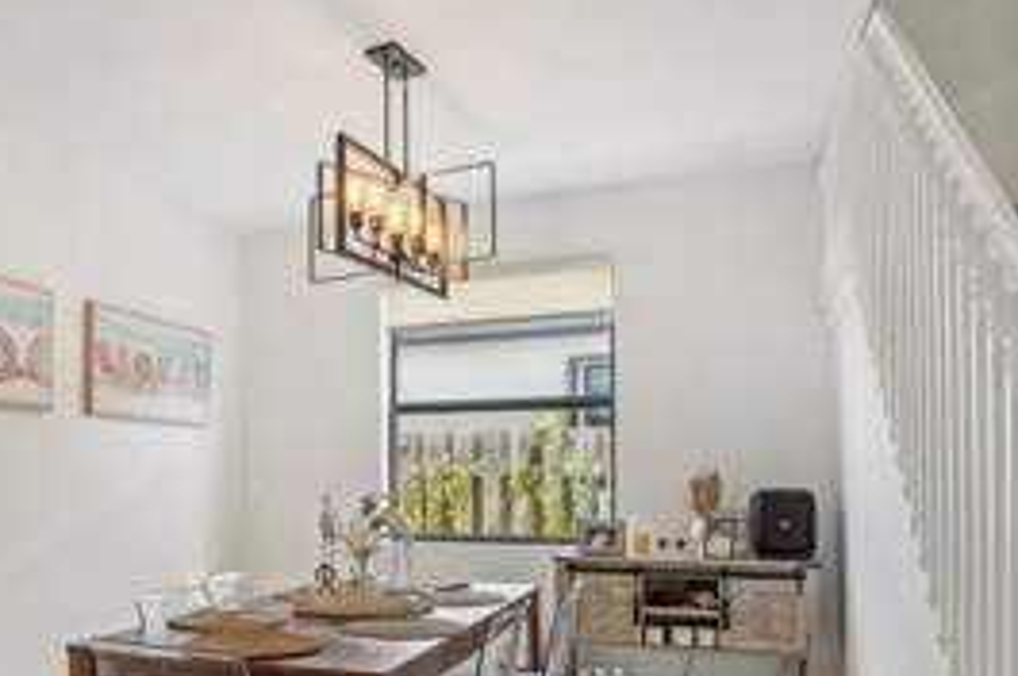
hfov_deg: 62.3
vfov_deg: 43.4
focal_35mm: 29
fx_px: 819
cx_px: 346
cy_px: 509
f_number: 8
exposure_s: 1/20
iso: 400
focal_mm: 16
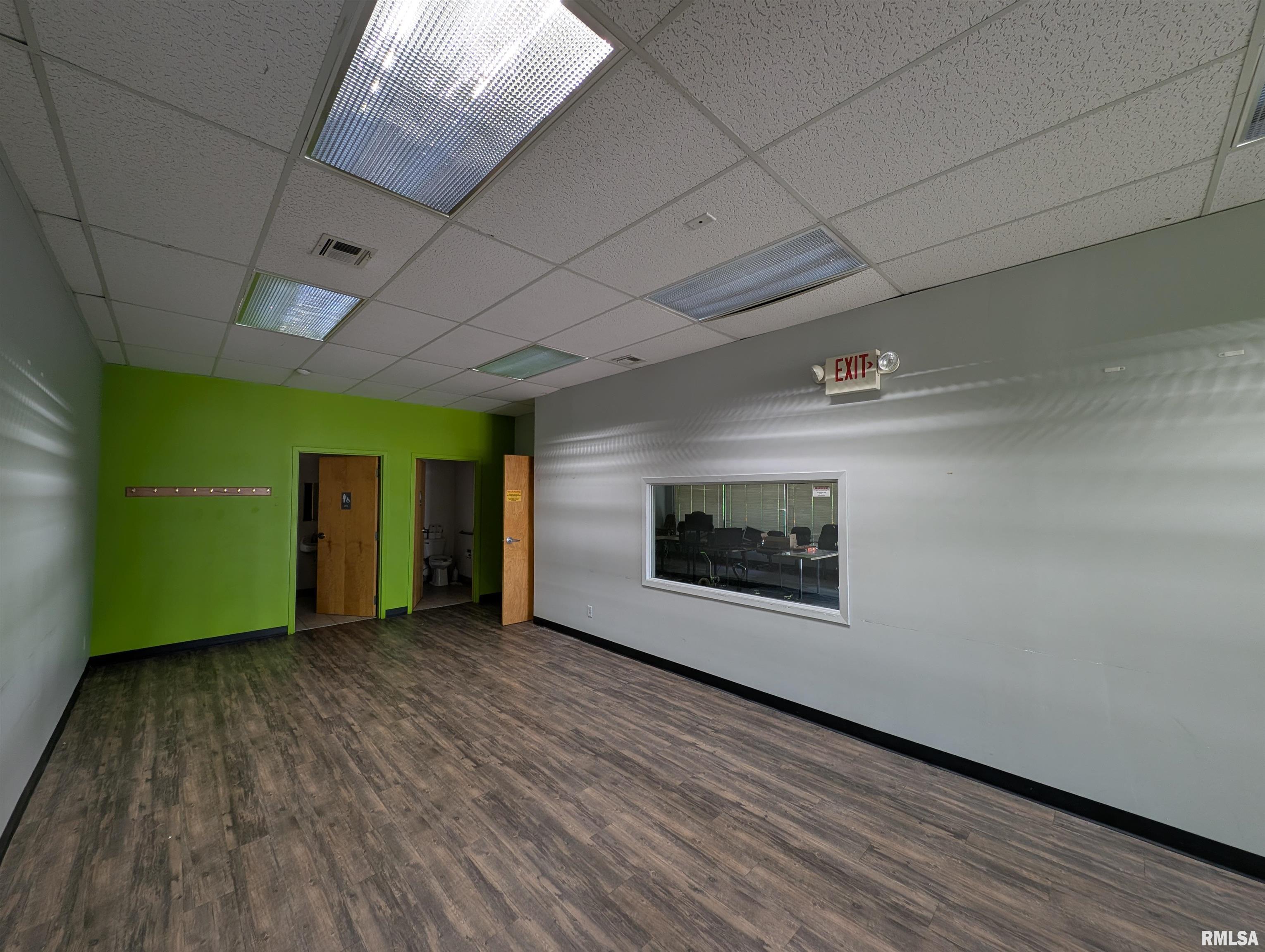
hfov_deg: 110.5
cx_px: 632
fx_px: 439
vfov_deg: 94.6
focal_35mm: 12
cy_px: 476
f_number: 1.95
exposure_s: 1/40
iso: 48
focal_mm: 2.23
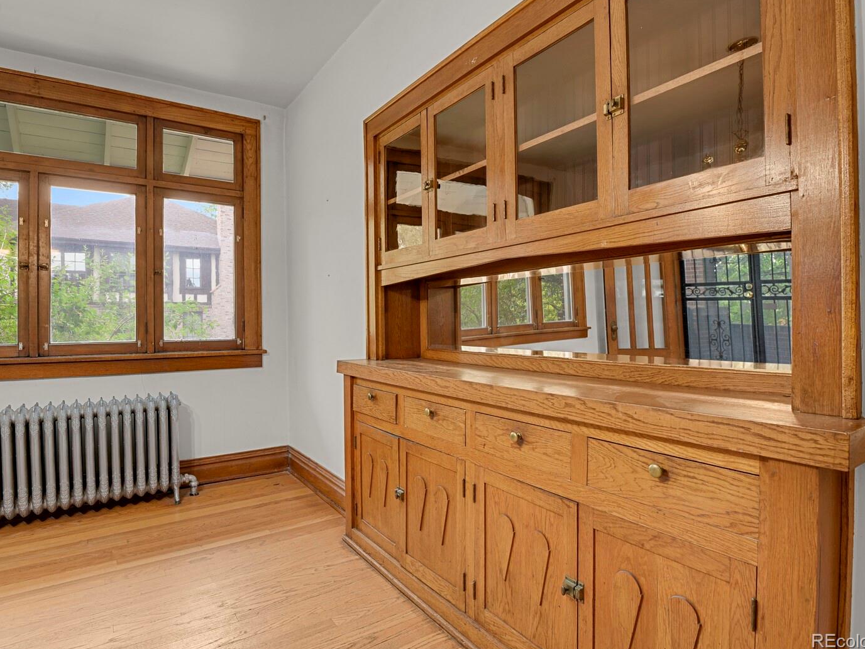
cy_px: 319
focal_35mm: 19
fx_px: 475
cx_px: 411
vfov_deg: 68.7
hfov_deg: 84.6
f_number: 8
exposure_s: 5
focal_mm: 17
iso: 250
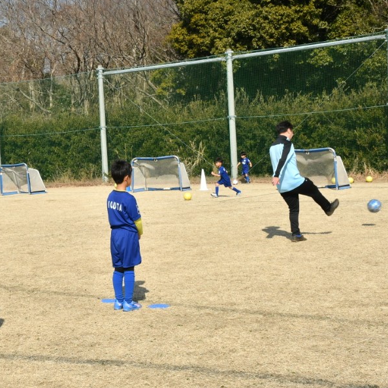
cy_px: 220
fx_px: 784
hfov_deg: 27.4
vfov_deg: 27.8
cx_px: 92
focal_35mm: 62
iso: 500
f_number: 13
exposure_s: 1/320
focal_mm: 25
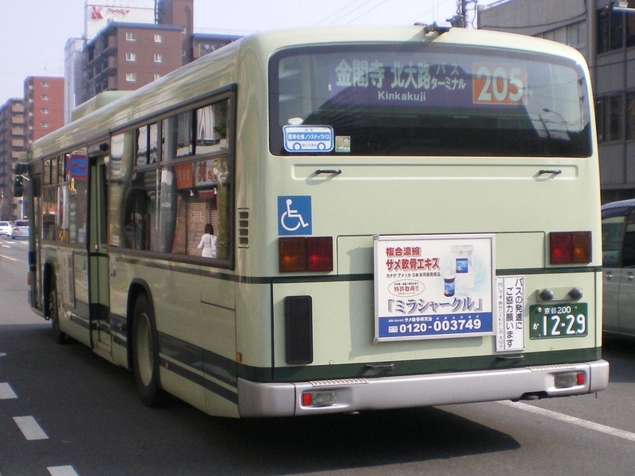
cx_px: 318
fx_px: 697
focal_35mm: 38
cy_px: 238
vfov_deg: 37.7
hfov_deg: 49.0
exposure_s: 1/500
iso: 200
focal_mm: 6.3
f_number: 4.6
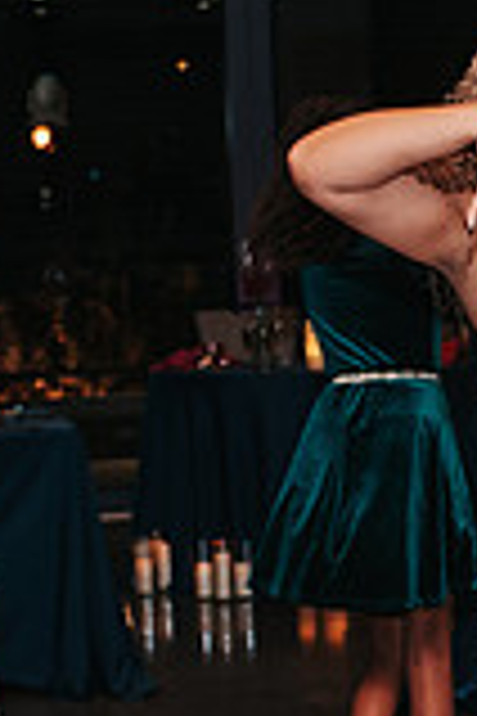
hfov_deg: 9.1
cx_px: 644
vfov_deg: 13.9
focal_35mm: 148
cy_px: 419
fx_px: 2941
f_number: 2.8
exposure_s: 1/200
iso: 1000
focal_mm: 35
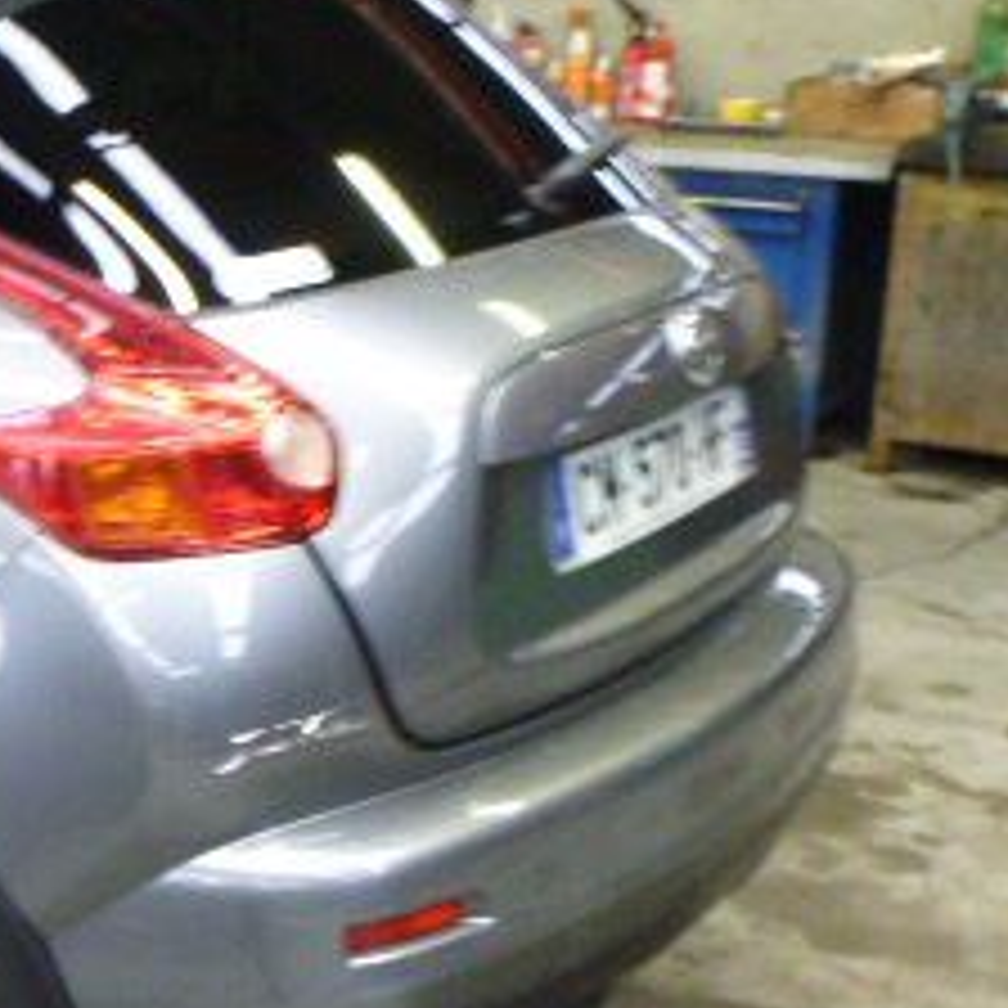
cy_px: 544
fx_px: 2076
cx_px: -279
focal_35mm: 63
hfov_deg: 24.1
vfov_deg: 27.3
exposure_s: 1/8
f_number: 3.9
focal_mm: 4.5
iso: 400
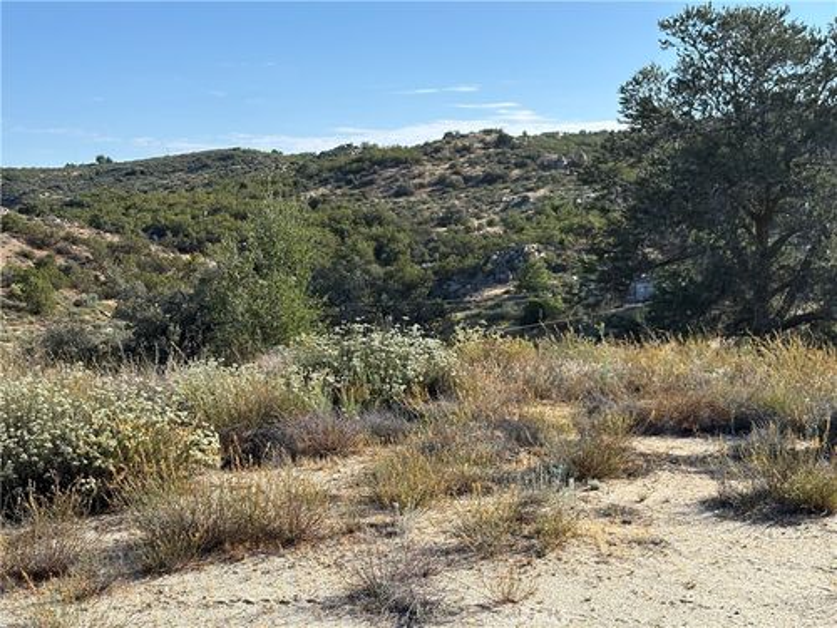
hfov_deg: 36.8
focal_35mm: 52
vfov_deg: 28.0
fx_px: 1257
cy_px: 314
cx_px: 418
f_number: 1.6
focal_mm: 5.96
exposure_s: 1/2451
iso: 50
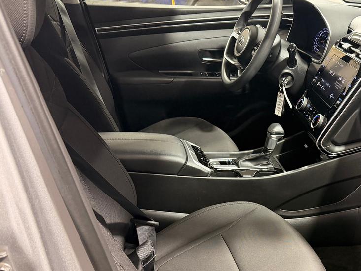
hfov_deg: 44.0
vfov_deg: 33.0
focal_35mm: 42
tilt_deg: -32.9
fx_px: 438
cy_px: 233
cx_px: 244
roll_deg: -0.3
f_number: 1.78
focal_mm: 6.76
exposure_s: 1/60
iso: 250
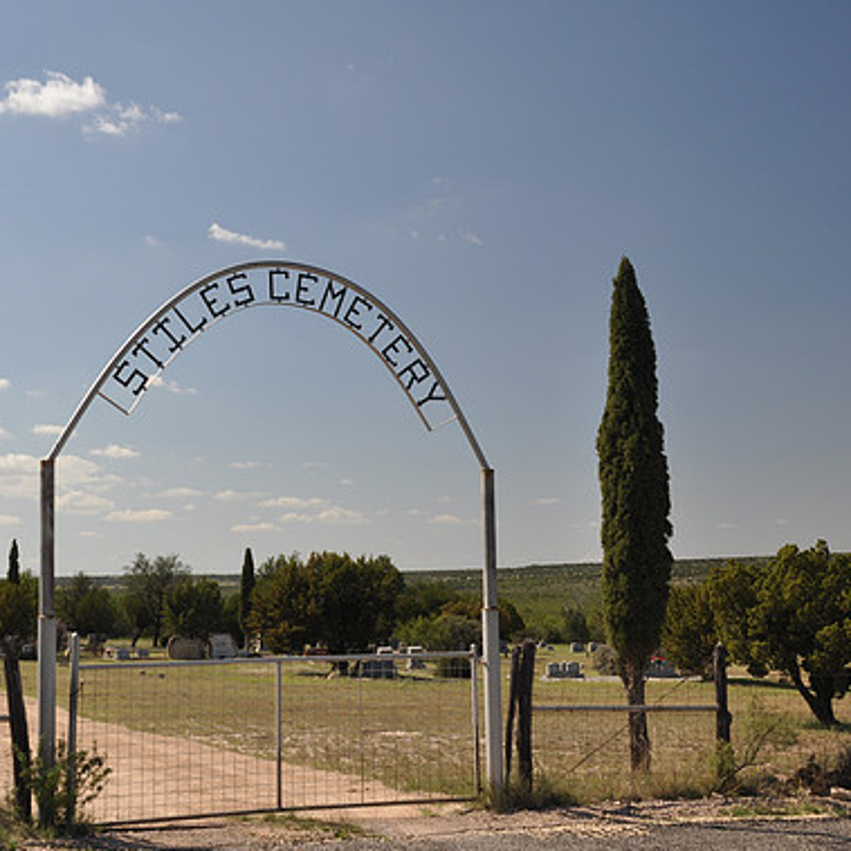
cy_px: 426
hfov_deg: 32.1
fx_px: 1464
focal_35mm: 53
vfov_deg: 32.4
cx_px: 281
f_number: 6.3
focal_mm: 27
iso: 200
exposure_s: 1/160
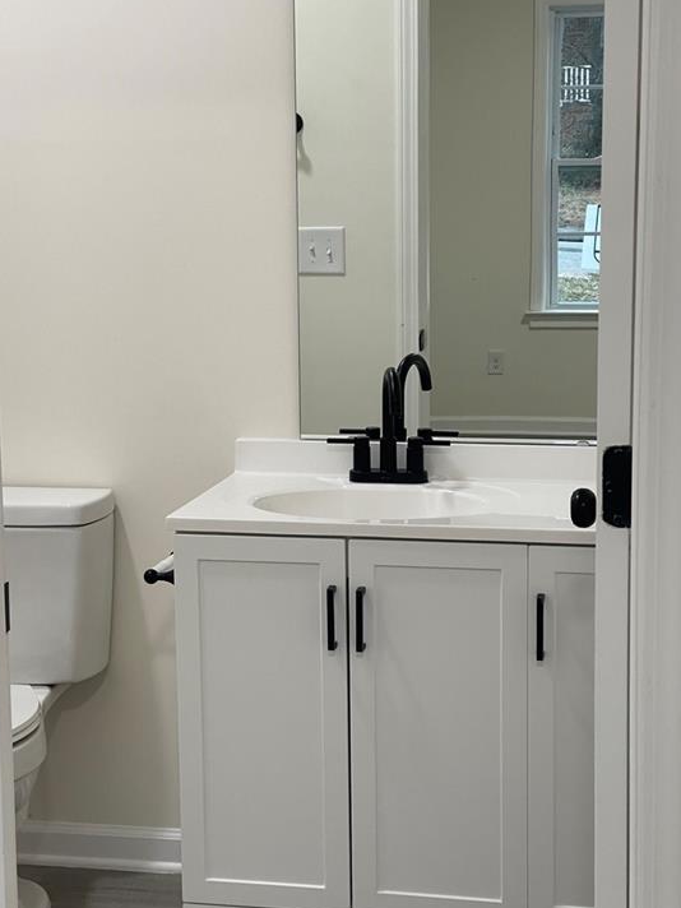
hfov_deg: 21.3
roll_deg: +1.7
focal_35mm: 69
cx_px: 326
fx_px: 1810
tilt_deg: -10.6
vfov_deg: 28.2
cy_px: 477
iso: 125
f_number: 2.2
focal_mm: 7.5
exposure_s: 1/60
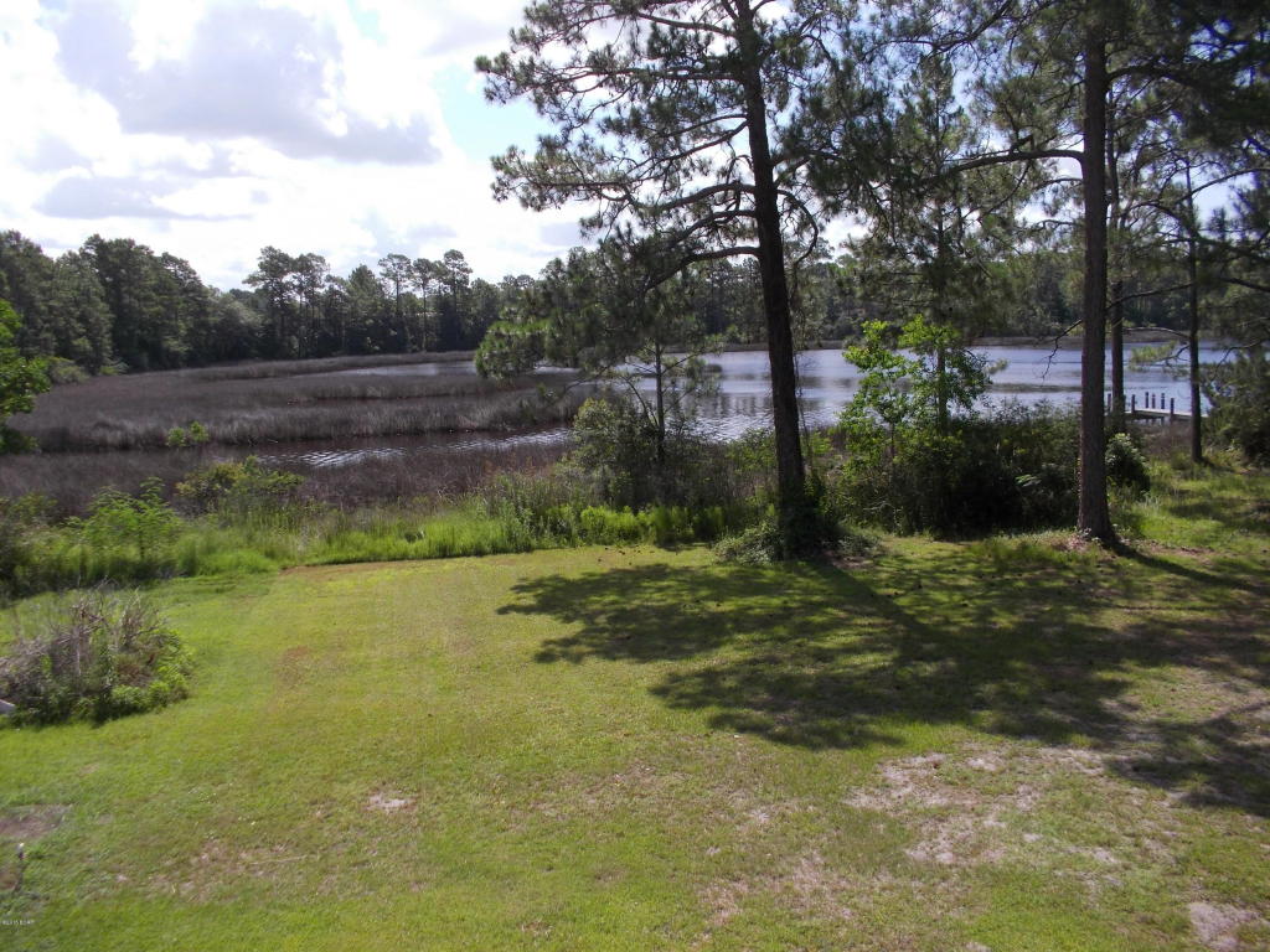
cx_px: 635
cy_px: 476
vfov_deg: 48.2
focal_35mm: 29
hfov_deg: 61.7
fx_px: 1064
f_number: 3.3
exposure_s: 1/640
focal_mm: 4.1
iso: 80
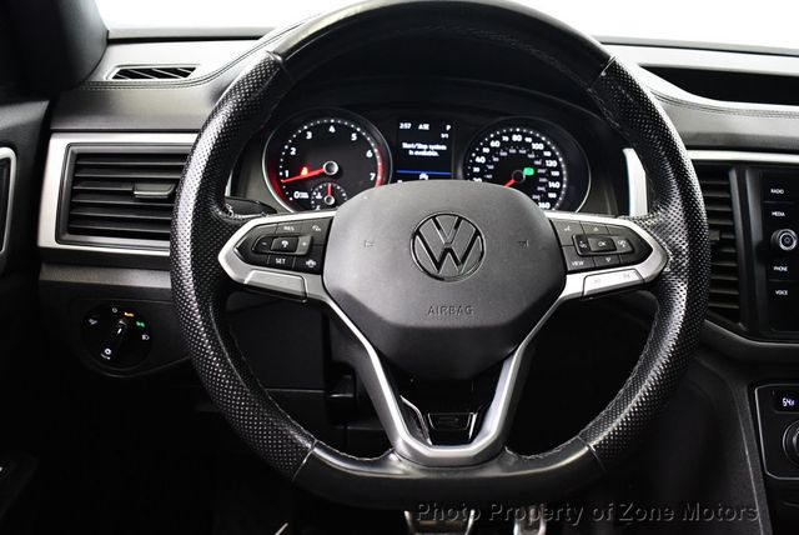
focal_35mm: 36
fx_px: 800
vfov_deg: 36.9
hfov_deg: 53.1
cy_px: 268
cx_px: 400
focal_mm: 18
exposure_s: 1/60
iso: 3600
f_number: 3.5
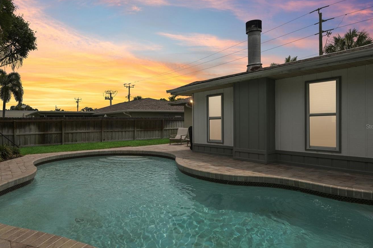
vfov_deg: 55.9
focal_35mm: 23
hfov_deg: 76.7
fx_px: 234
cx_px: 164
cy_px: 126
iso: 400
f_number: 8
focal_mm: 18.5
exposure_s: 1/2000
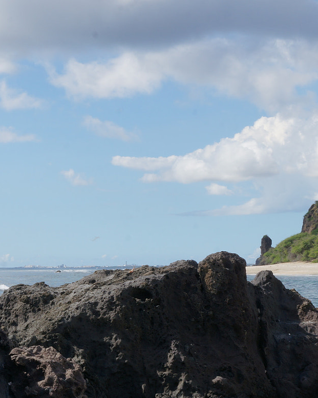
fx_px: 1023
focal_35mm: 87
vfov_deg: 21.9
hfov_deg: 17.6
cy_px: 243
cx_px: 97
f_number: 22
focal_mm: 30
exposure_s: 1/50
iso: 100
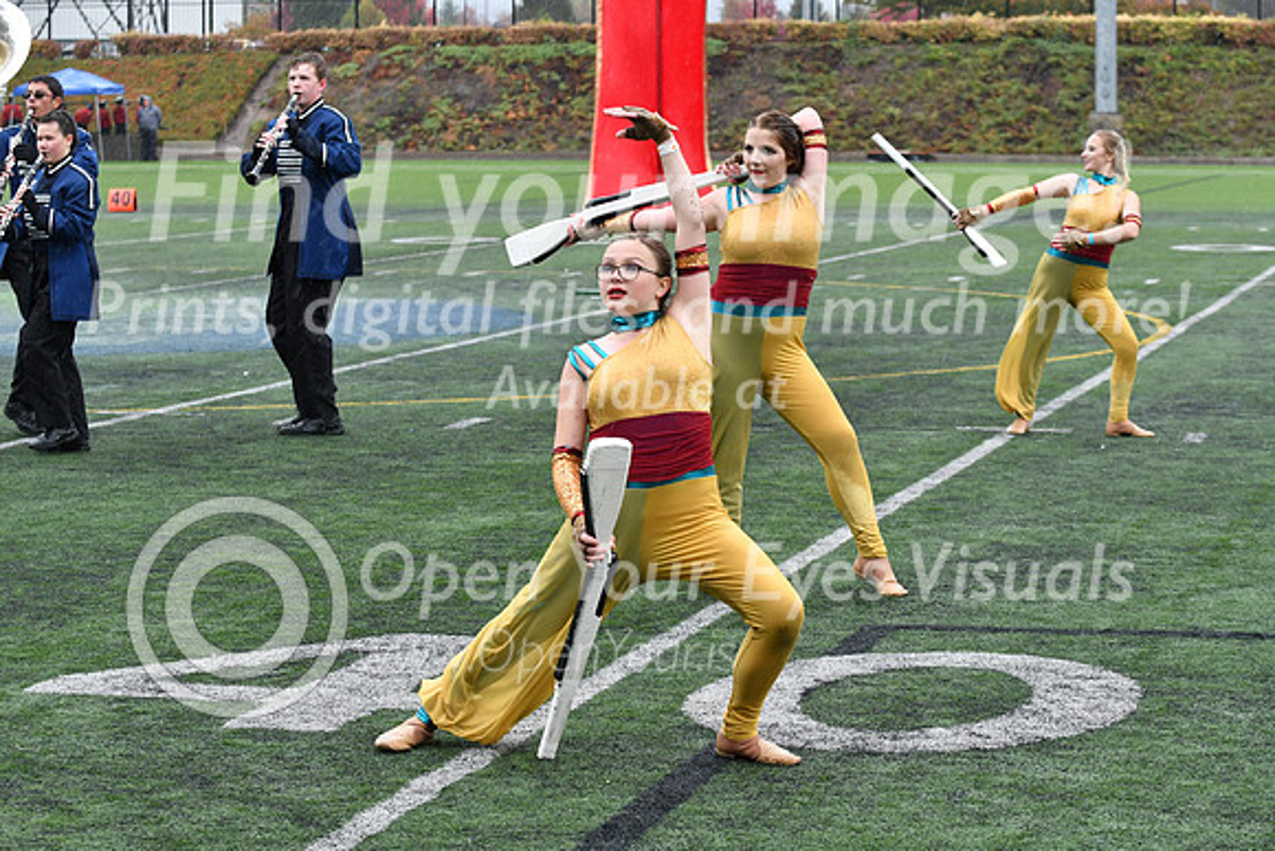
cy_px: 426
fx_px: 3719
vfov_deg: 13.0
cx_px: 638
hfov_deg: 19.5
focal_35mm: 105
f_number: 5
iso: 640
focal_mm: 70
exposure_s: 1/320
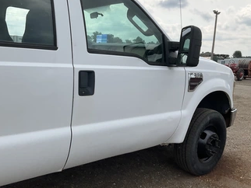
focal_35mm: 36
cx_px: 111
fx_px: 261
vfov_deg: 39.7
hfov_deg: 51.2
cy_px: 93
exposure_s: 1/1848
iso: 25
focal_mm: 3
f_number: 1.8
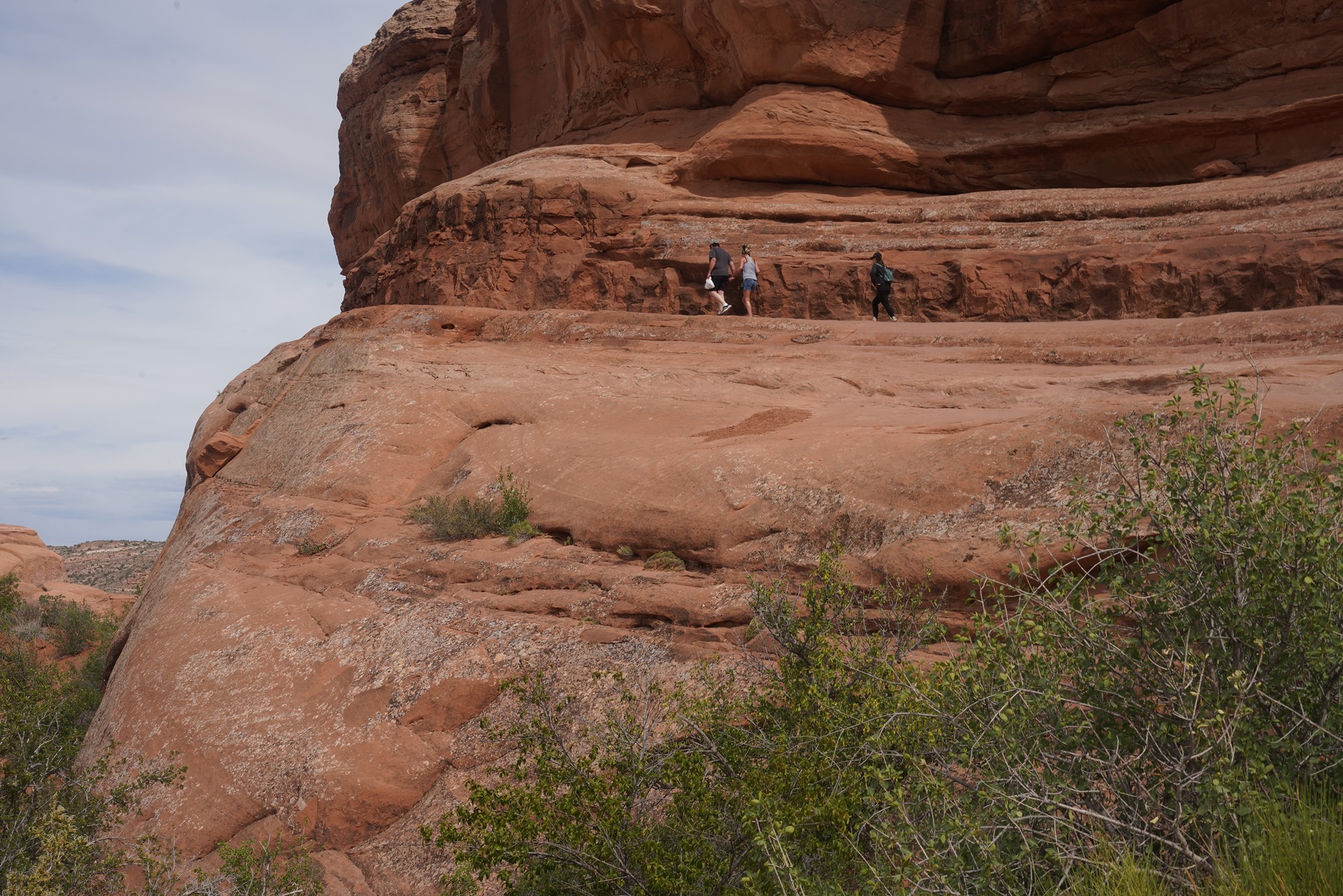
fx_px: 1679
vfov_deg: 29.9
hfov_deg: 43.6
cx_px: 672
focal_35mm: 45
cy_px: 448
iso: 100
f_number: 18
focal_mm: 45
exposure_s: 1/100
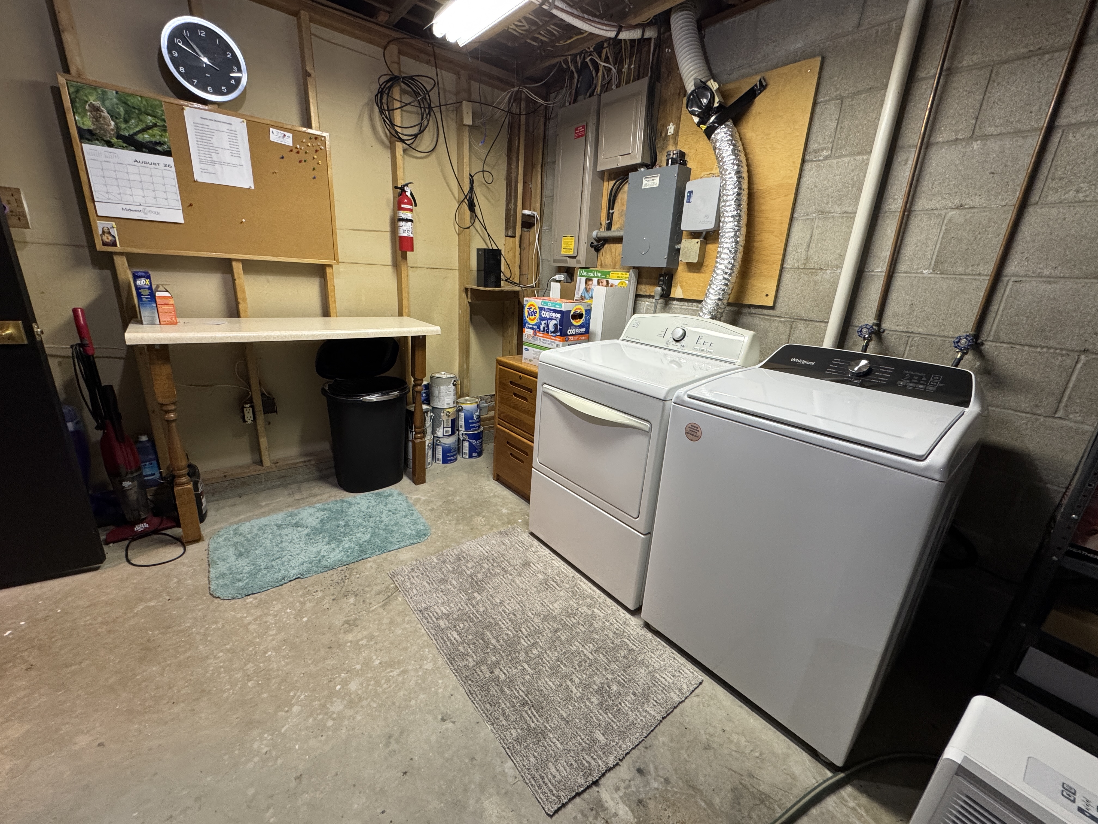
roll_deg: -4.6
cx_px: 549
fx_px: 444
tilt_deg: -17.8
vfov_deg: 85.7
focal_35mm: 14
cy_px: 412
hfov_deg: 102.1
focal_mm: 2.22
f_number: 2.2
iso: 250
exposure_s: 1/60
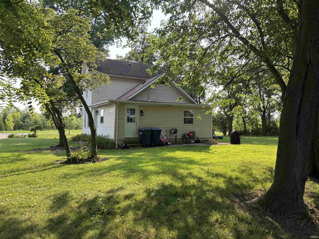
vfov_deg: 53.1
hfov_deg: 67.3
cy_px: 120
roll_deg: -0.1
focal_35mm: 26
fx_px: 240
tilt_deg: +2.5
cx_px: 160
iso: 50
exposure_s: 1/702
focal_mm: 5.96
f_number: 1.6
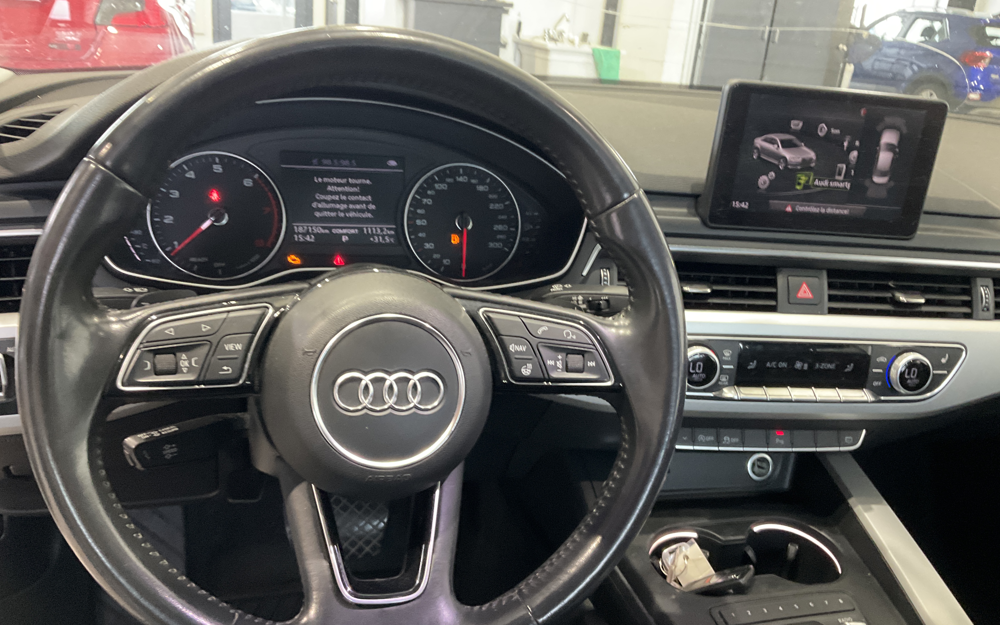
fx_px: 845
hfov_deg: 61.2
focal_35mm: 31
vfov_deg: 40.6
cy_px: 335
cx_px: 503
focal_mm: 3
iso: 250
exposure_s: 1/30
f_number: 1.8
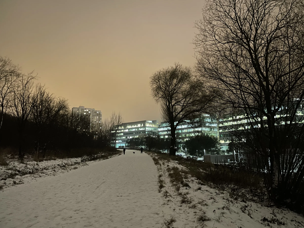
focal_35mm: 26
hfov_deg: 67.3
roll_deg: +1.1
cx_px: 152
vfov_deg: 53.1
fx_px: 228
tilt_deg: +11.3
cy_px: 114
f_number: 1.6
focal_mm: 4.2
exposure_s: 1/8
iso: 500
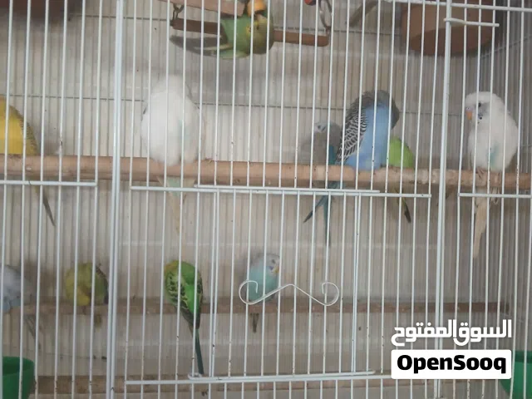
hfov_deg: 67.3
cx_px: 266
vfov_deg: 53.1
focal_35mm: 26
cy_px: 200
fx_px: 400
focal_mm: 3.98
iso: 320
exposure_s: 1/25
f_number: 1.8
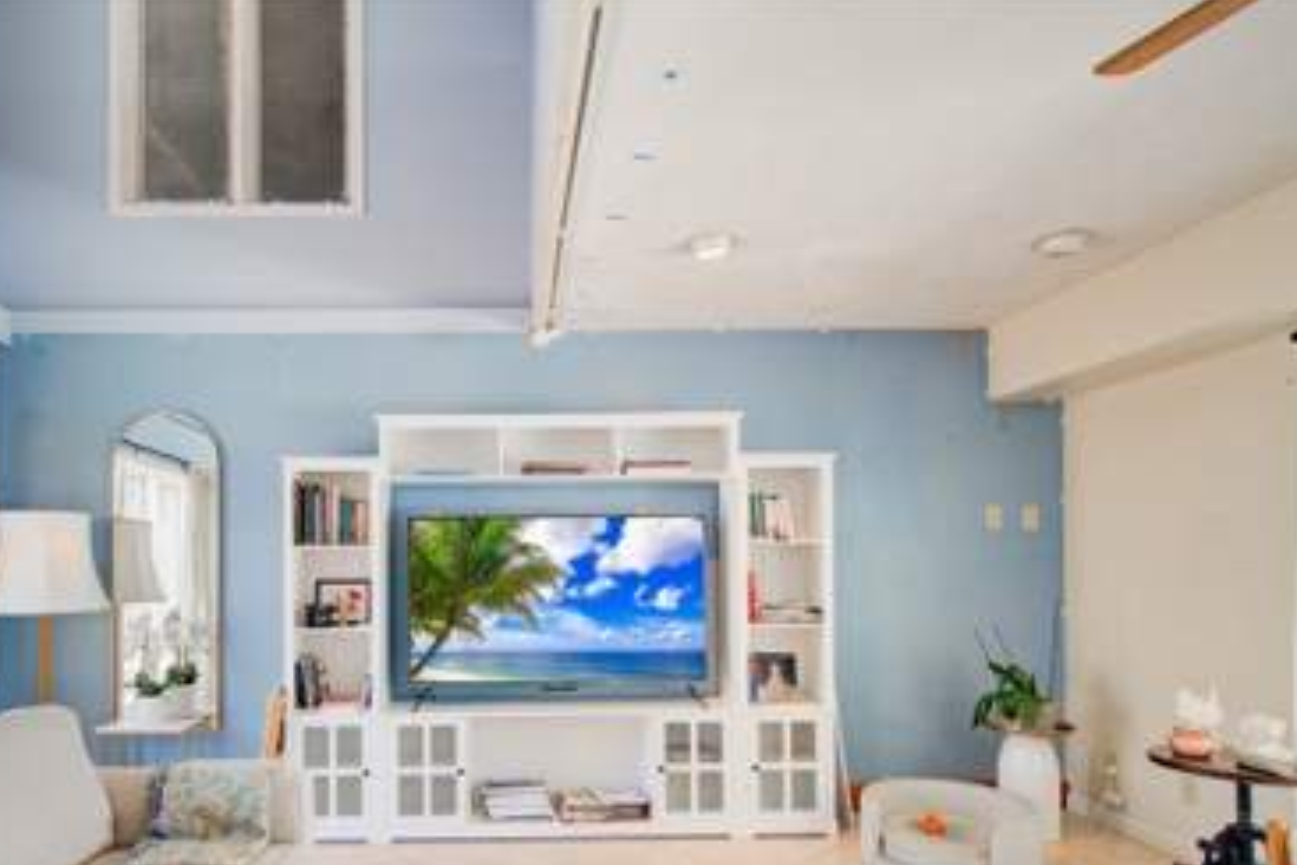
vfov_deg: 58.4
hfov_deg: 80.3
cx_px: 521
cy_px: 560
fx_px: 757
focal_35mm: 21
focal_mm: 16
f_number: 8
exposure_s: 1/10
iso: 400
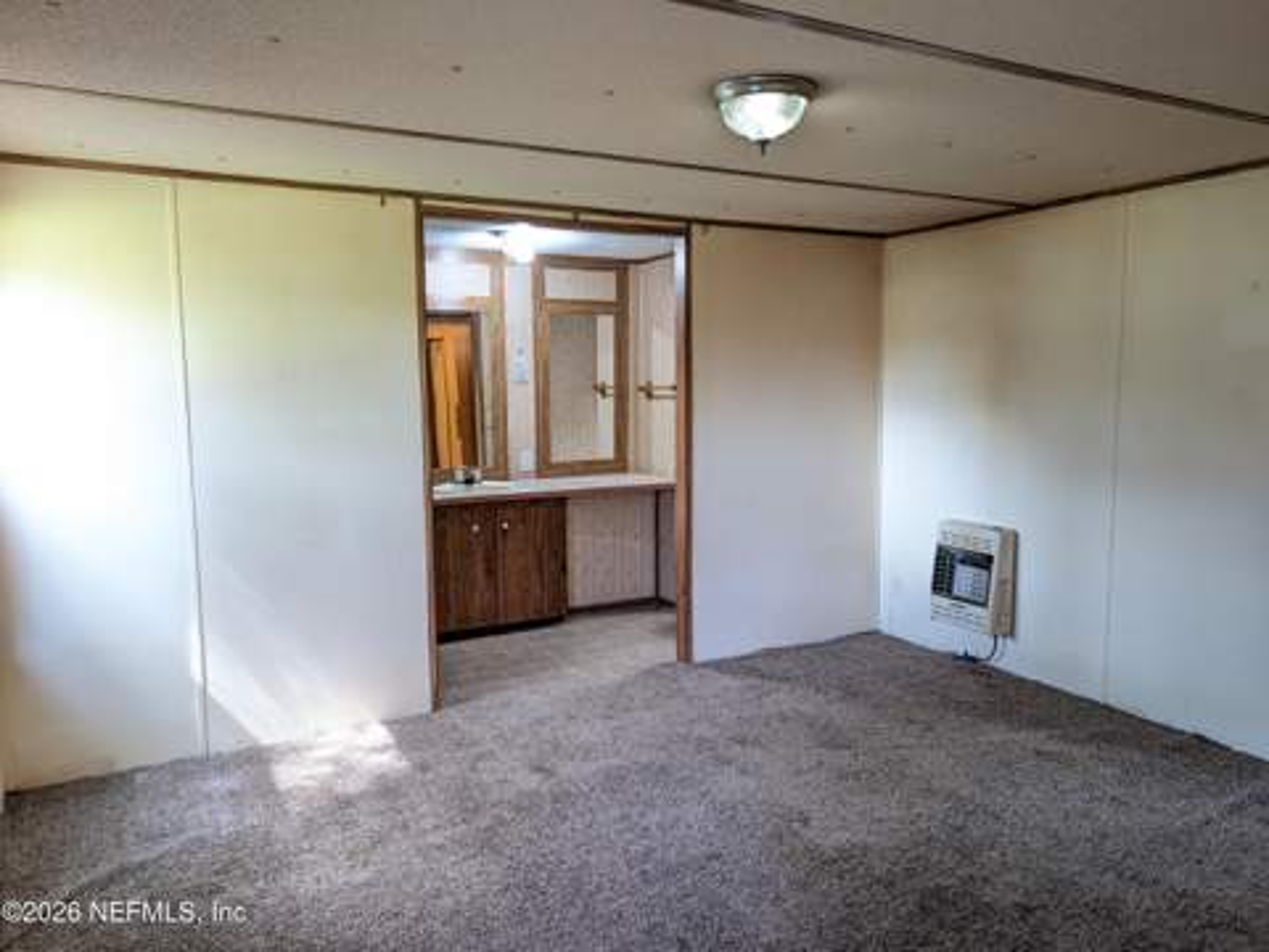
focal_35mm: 24
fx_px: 880
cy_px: 476
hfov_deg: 71.6
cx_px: 634
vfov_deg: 56.8
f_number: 1.68
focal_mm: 6.9
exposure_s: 1/50
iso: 349
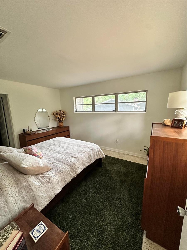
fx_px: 101
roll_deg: +1.3
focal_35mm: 14
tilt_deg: -9.1
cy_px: 125
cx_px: 94
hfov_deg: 85.7
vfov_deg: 102.1
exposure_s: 1/99
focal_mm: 2.22
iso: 320
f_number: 2.2
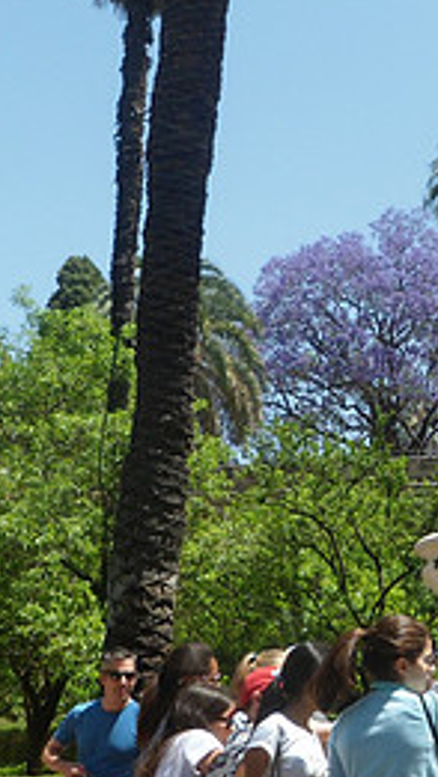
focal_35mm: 63
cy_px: 371
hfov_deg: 18.5
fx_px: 1300
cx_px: 471
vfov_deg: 33.3
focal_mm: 4.9
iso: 80
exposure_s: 1/750
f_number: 3.3
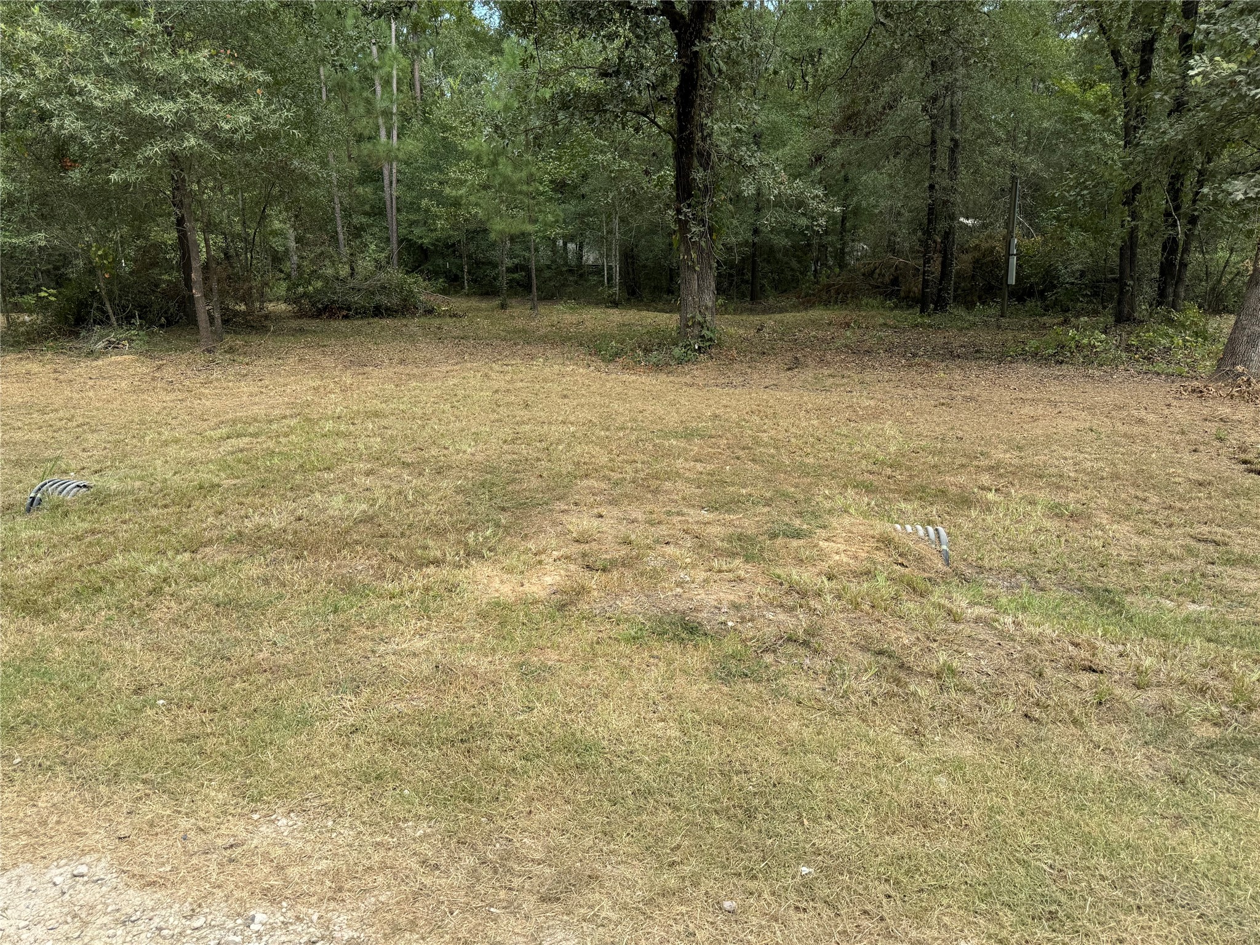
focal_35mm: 24
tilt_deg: -14.2
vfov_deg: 56.8
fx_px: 874
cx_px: 630
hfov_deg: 71.6
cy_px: 472
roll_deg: -0.2
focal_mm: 6.76
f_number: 1.78
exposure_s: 1/1637
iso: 80
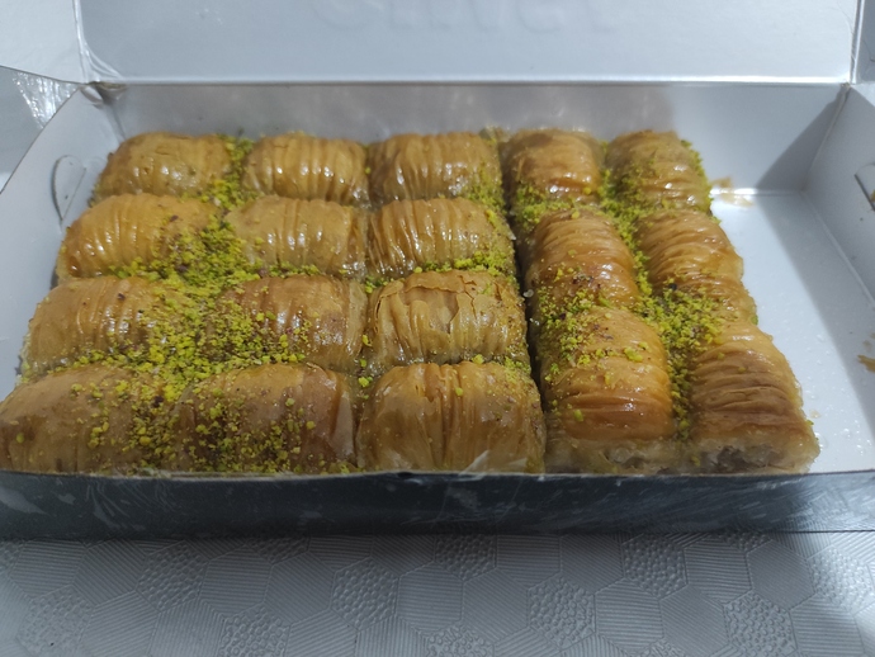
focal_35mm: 25
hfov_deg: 69.4
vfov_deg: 54.9
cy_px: 328
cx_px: 438
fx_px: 632
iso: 894
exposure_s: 1/20
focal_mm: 5.43
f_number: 1.89
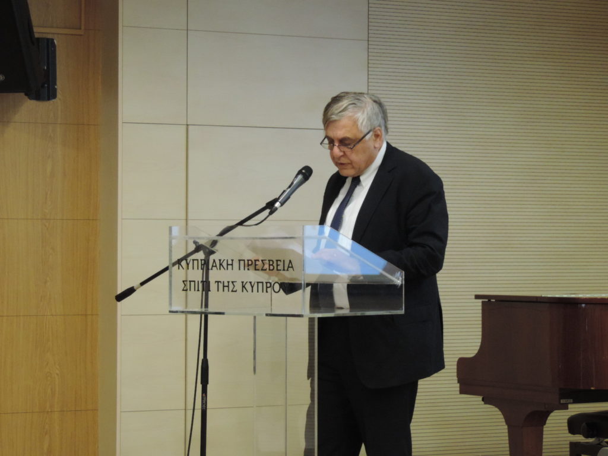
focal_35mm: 120
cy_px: 228
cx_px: 304
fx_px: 2108
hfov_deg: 16.4
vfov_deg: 12.3
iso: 800
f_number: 4.2
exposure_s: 1/30
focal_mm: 21.4
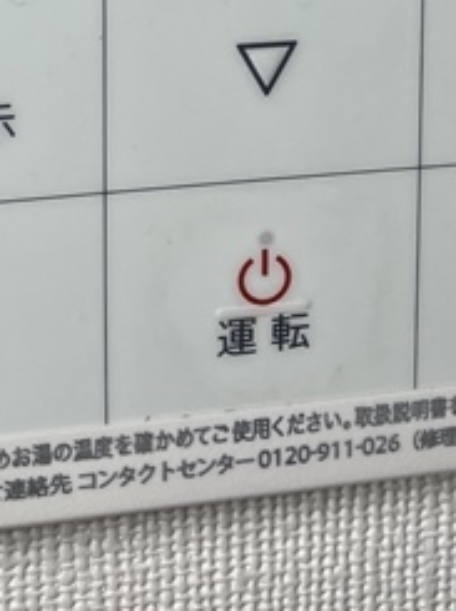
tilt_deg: -8.2
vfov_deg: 20.8
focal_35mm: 87
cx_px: 214
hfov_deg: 16.9
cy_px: -145
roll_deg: +0.3
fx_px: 1532
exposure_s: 1/121
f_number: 1.8
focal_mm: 3.99
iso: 25
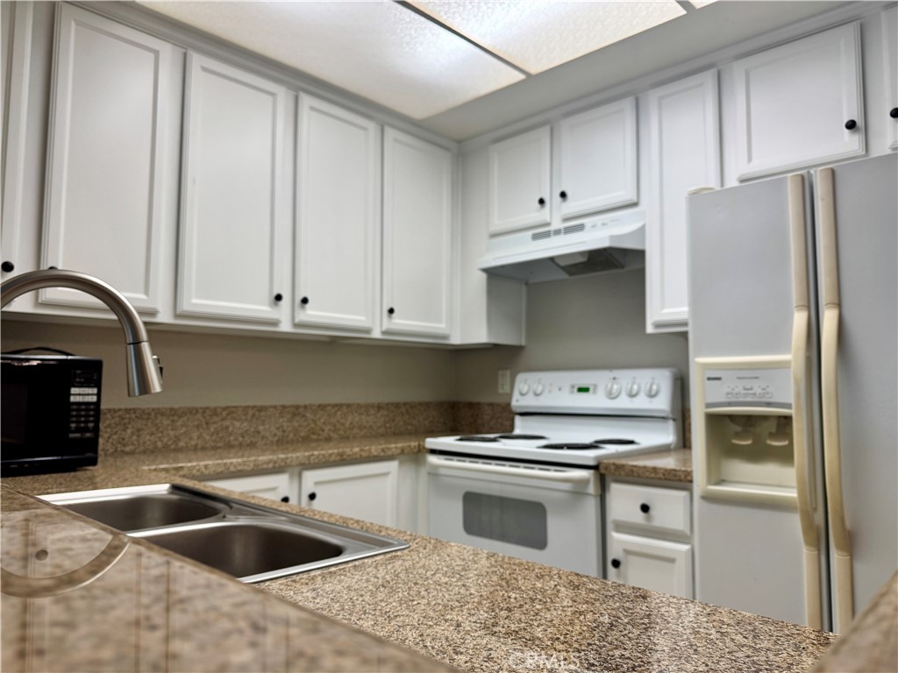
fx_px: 623
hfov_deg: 71.6
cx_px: 449
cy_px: 336
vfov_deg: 56.8
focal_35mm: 24
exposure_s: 1/120
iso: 125
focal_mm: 6.76
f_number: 1.78
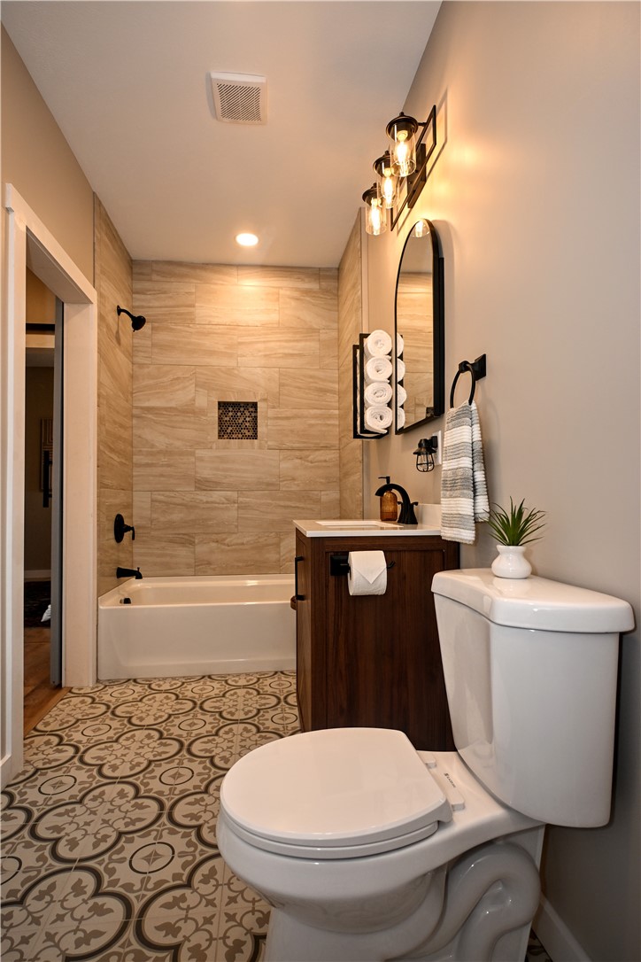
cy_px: 481
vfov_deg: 87.7
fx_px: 501
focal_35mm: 19
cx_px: 320
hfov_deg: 65.2
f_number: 4
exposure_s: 1/60
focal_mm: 12.5
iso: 220
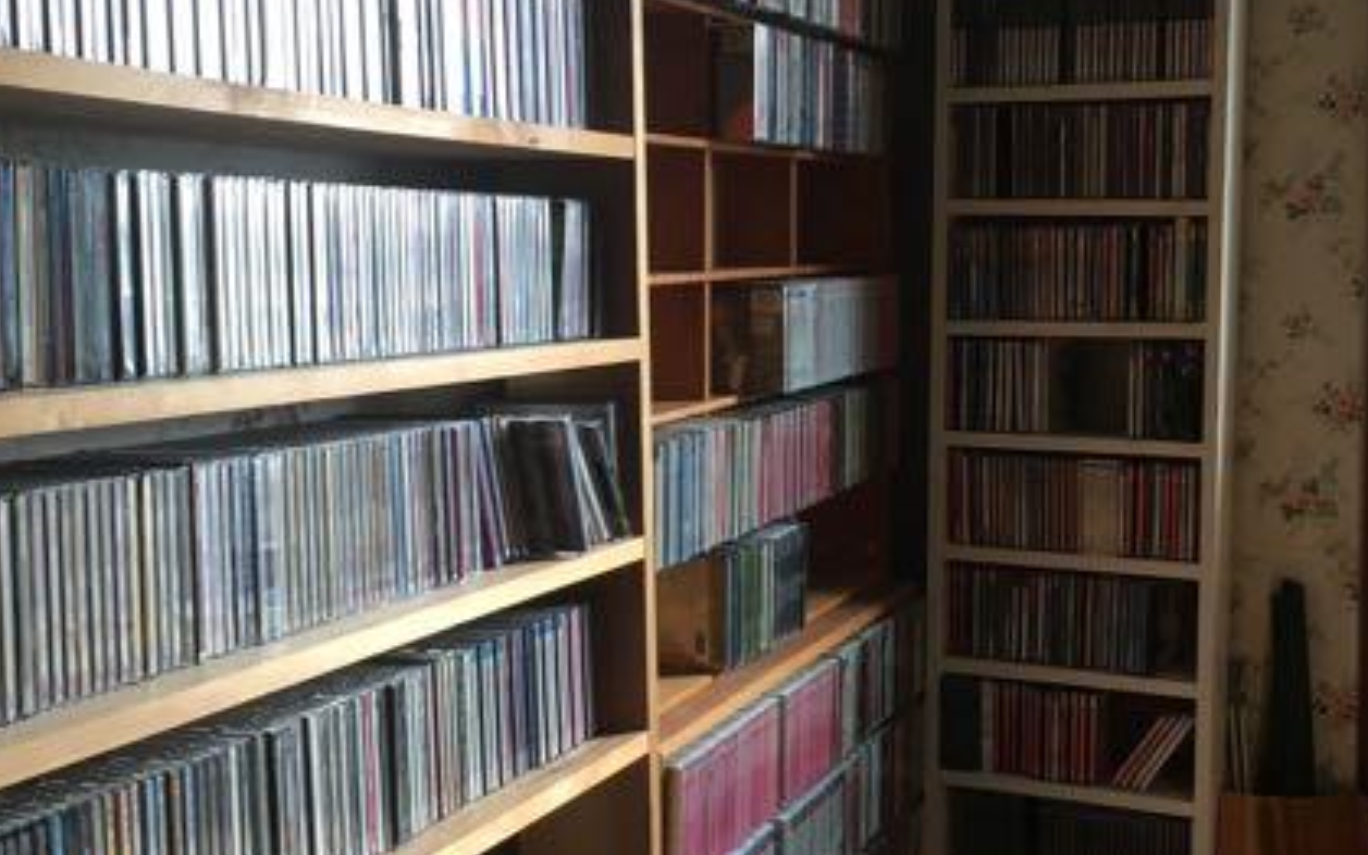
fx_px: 1753
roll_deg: +0.0
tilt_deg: -3.7
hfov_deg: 42.6
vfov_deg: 27.4
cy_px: 379
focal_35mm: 47
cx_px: 764
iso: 64
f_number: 2.2
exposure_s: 1/30
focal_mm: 4.15
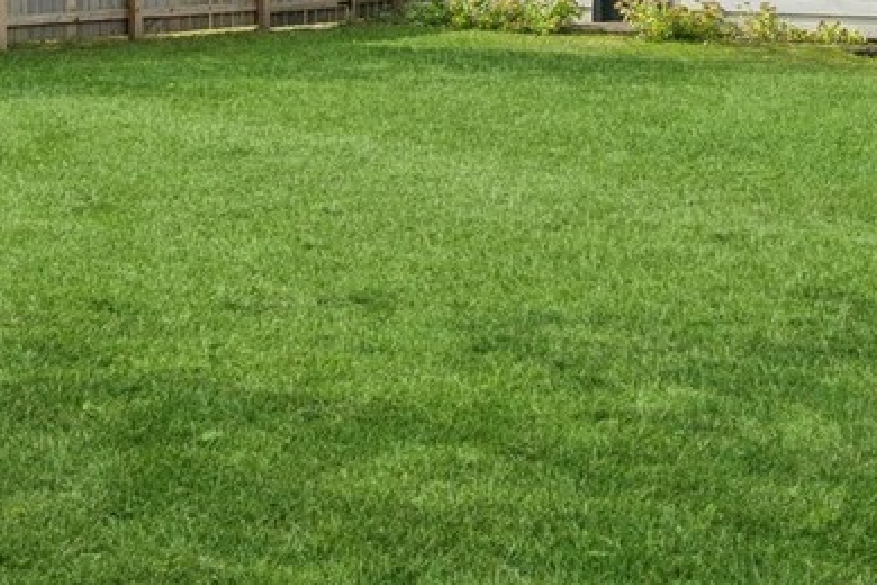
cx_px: 693
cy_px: -306
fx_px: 1924
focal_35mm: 79
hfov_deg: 25.3
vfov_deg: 15.8
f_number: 7.1
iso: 320
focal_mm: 19
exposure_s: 1/800
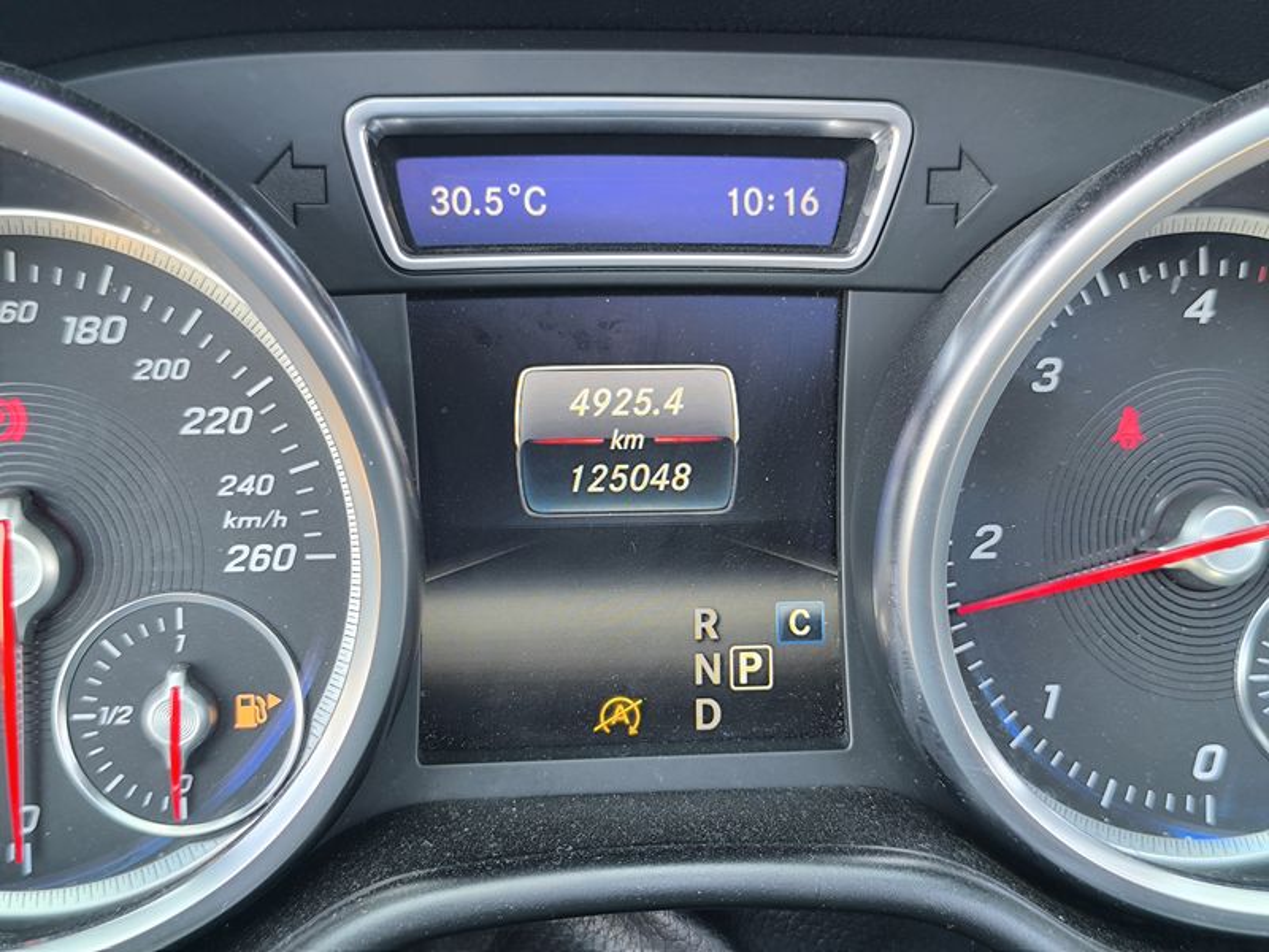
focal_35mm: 46
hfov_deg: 41.2
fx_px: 1686
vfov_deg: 31.5
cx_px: 634
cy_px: 476
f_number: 1.65
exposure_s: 1/100
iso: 320
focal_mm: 6.14
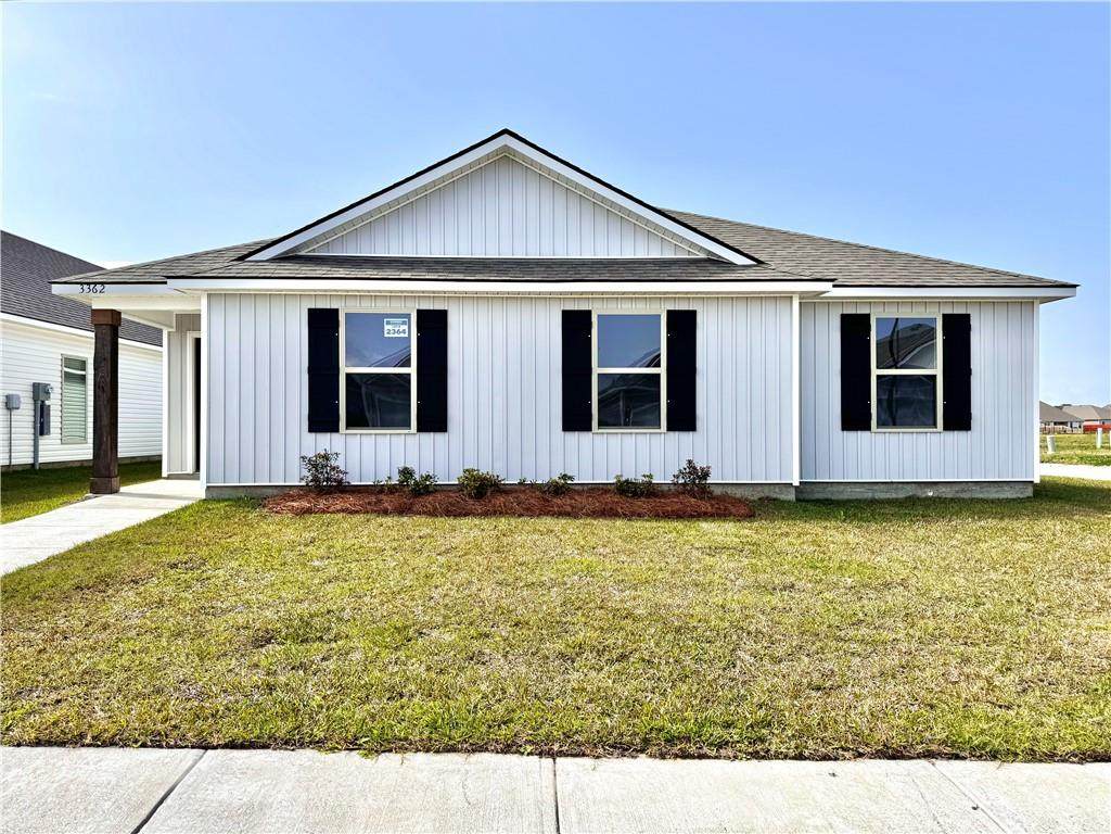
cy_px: 417
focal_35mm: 24
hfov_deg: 71.6
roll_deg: +0.0
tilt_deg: +0.4
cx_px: 556
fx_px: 770
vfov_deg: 56.8
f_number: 1.78
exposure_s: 1/4310
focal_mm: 6.76
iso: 80
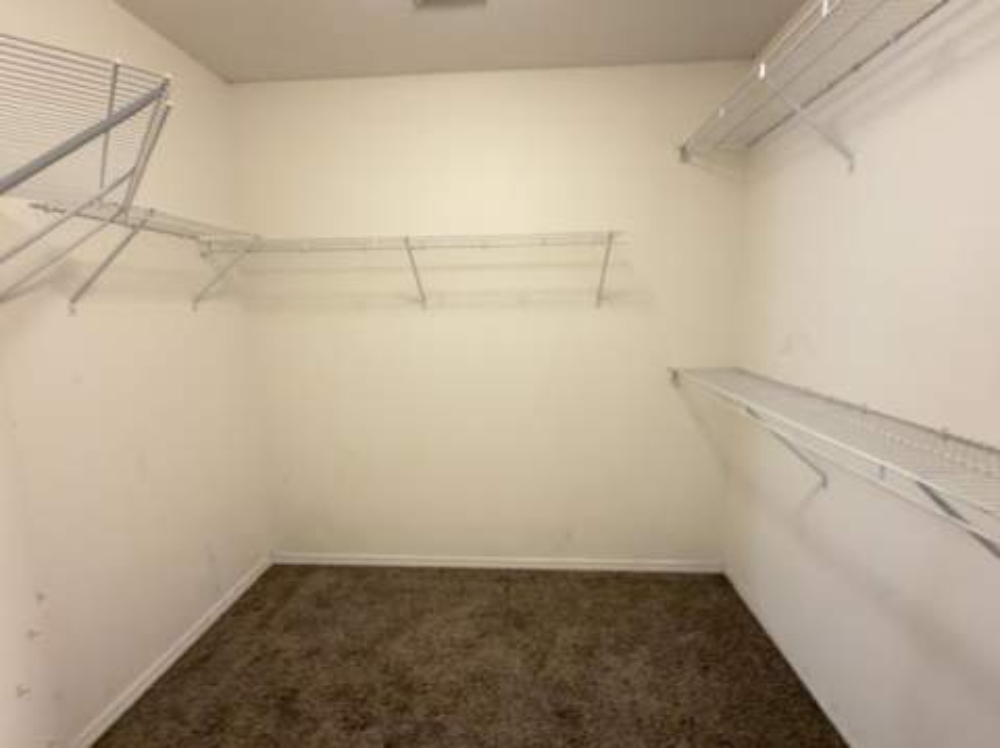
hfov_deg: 94.6
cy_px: 374
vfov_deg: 78.0
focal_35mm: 16
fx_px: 462
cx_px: 500
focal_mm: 2.22
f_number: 2.2
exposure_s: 1/20
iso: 400
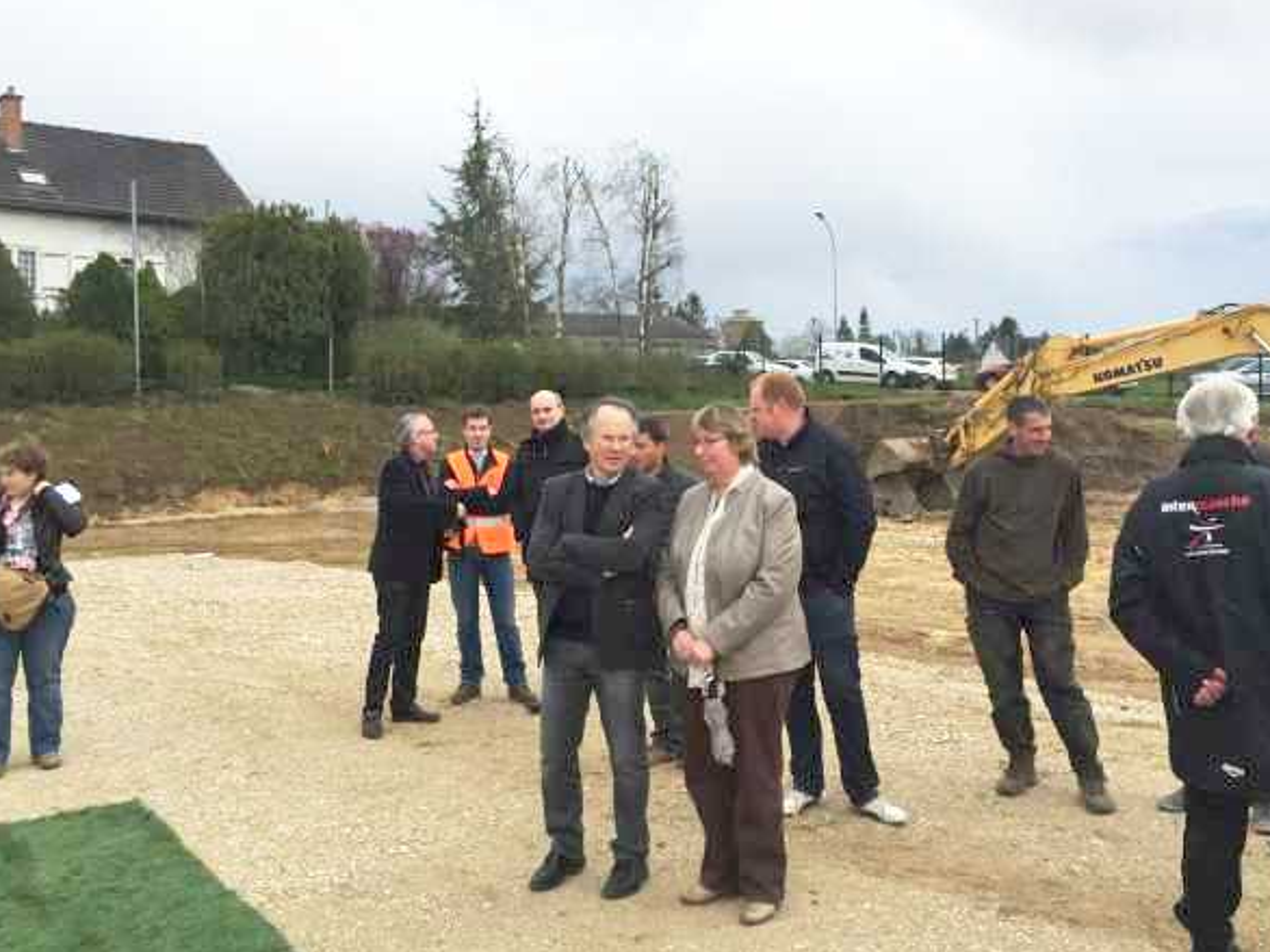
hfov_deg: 55.4
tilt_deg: -1.0
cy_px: 429
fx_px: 1210
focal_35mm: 33
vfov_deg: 42.9
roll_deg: +2.6
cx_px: 630
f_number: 2.2
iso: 32
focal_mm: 4.15
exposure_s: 1/1276
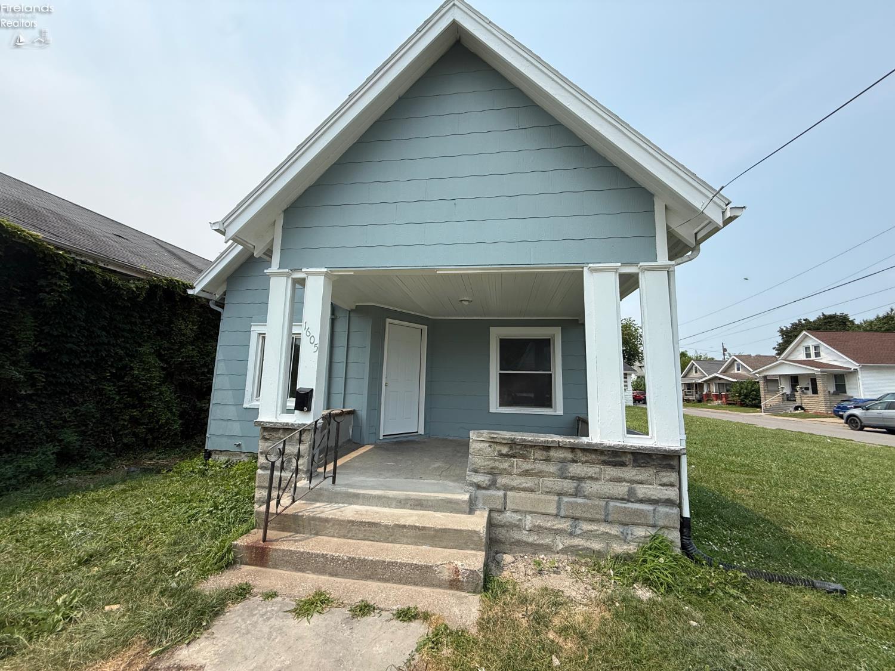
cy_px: 336
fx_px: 362
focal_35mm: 14
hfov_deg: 102.1
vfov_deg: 85.7
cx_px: 448
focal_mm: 2.22
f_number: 2.2
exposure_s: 1/1795
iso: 64
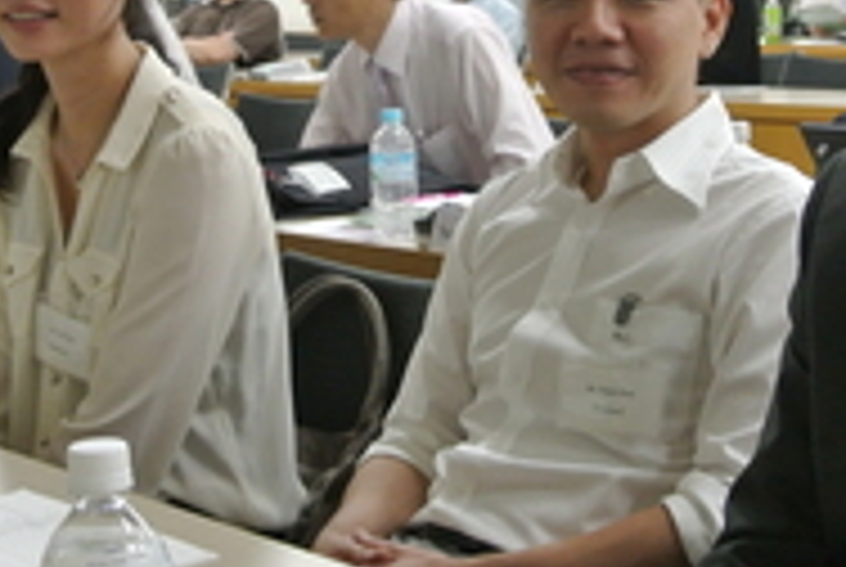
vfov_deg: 14.3
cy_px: 196
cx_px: 490
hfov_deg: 21.2
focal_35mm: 96
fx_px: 2260
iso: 640
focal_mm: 13.6
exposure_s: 1/60
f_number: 4
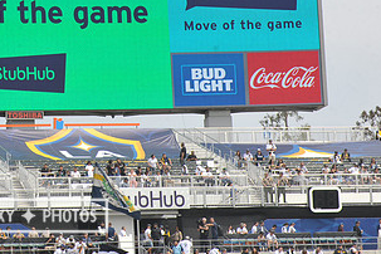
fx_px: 2349
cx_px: 19
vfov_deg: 6.2
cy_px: 26
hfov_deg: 9.2
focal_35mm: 222
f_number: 13
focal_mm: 116
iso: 500
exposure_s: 1/640
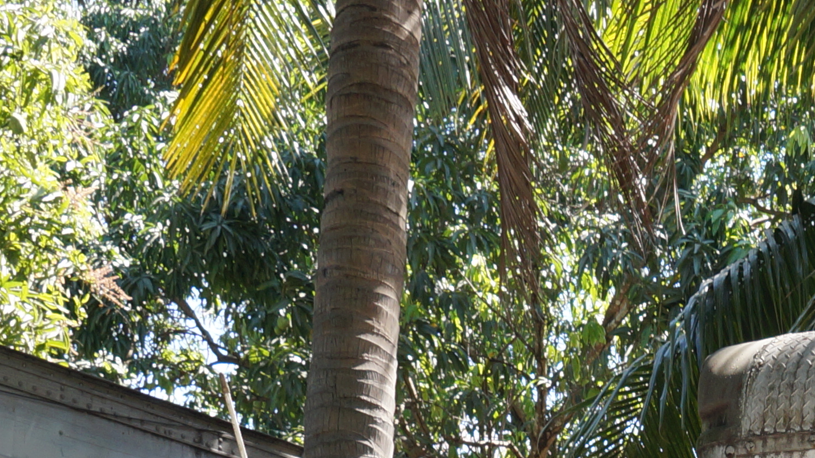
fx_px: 2334
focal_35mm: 108
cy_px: 1015
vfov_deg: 10.1
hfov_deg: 18.4
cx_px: 1071
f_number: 7.1
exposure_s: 1/100
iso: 200
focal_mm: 18
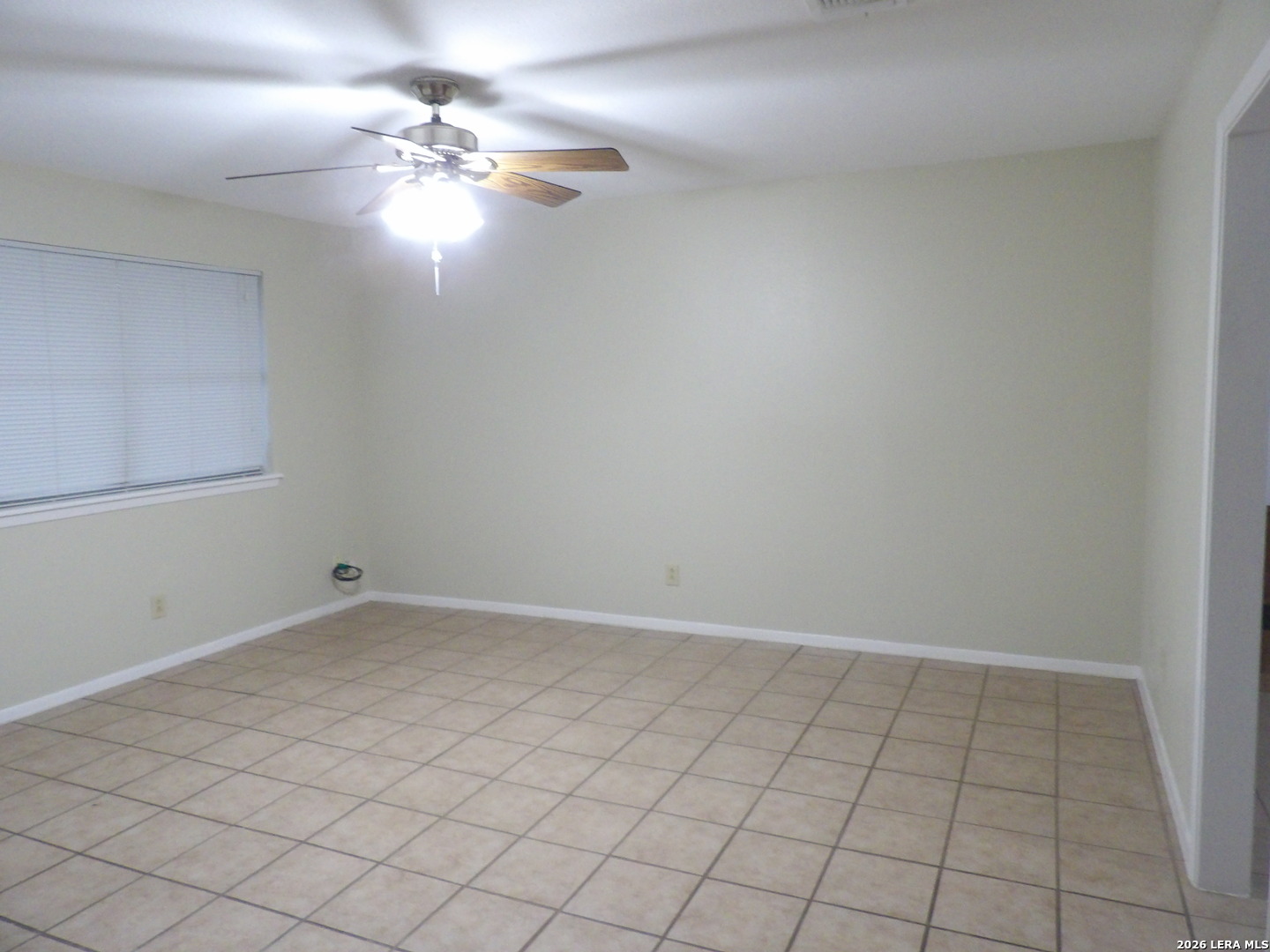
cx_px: 635
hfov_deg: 71.6
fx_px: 881
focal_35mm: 24
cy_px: 476
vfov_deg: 56.8
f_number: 3.2
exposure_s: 1/17
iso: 781
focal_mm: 4.3
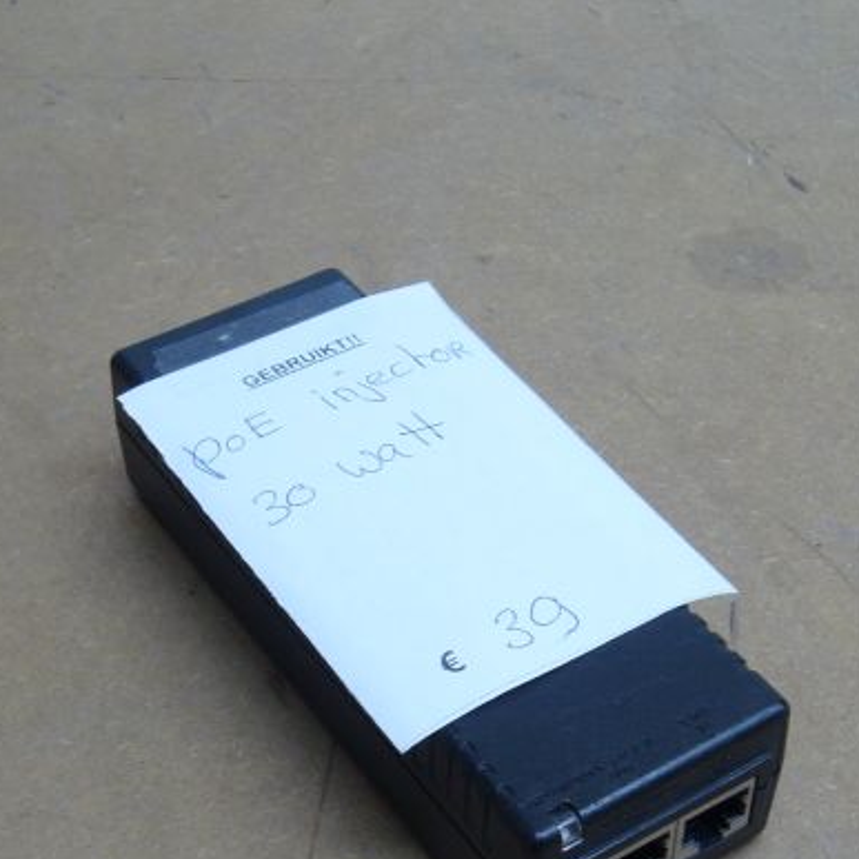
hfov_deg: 26.9
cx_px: 446
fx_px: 1797
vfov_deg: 26.5
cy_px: 661
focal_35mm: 64
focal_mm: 5.8
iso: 80
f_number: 2.8
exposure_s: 1/25
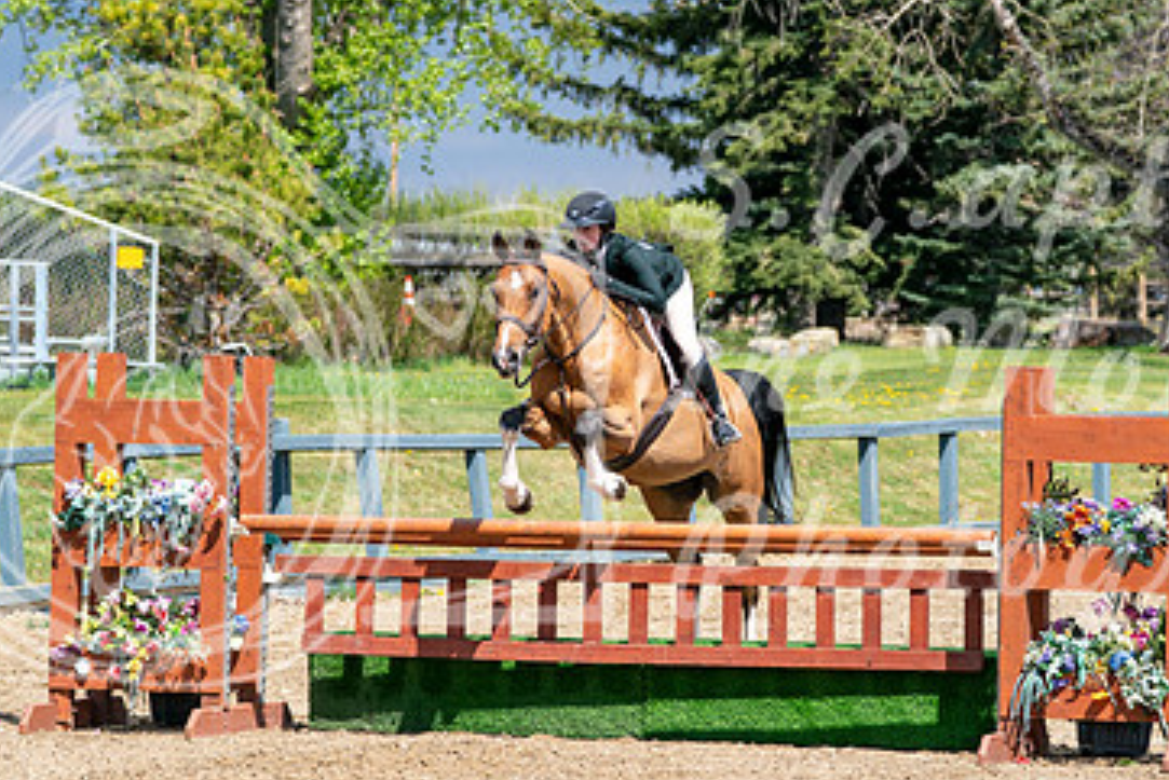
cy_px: 377
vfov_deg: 5.4
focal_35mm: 254
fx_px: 8251
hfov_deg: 8.1
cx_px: 609
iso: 250
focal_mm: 158
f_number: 5.6
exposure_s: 1/1250
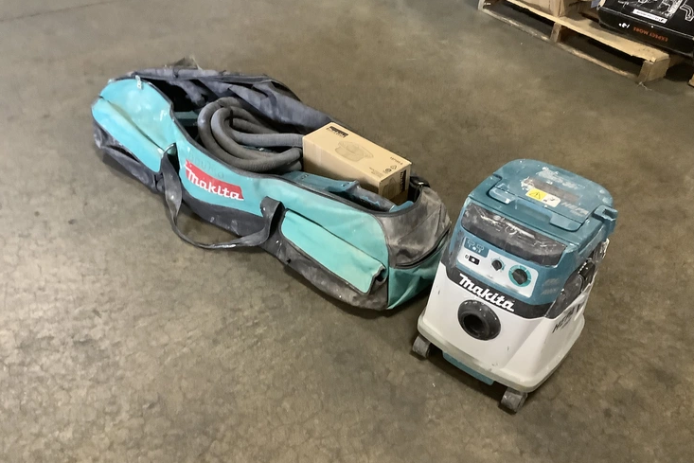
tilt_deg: -40.8
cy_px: 242
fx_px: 636
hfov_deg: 57.2
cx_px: 351
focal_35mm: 33
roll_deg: -3.9
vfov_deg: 40.0
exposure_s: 1/30
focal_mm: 3.3
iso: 400
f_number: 2.4
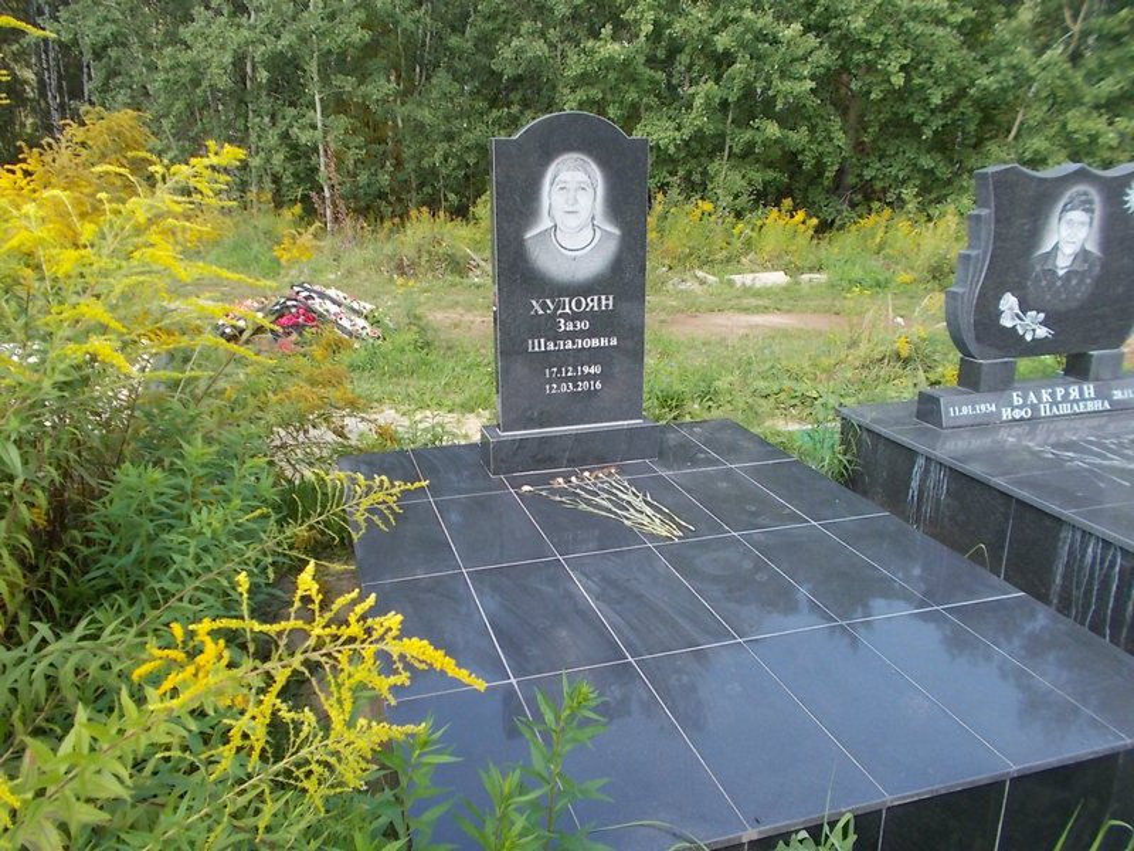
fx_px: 852
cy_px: 426
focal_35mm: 26
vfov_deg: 53.1
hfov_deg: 67.3
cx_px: 567
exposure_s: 1/200
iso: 80
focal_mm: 4.6
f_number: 3.2
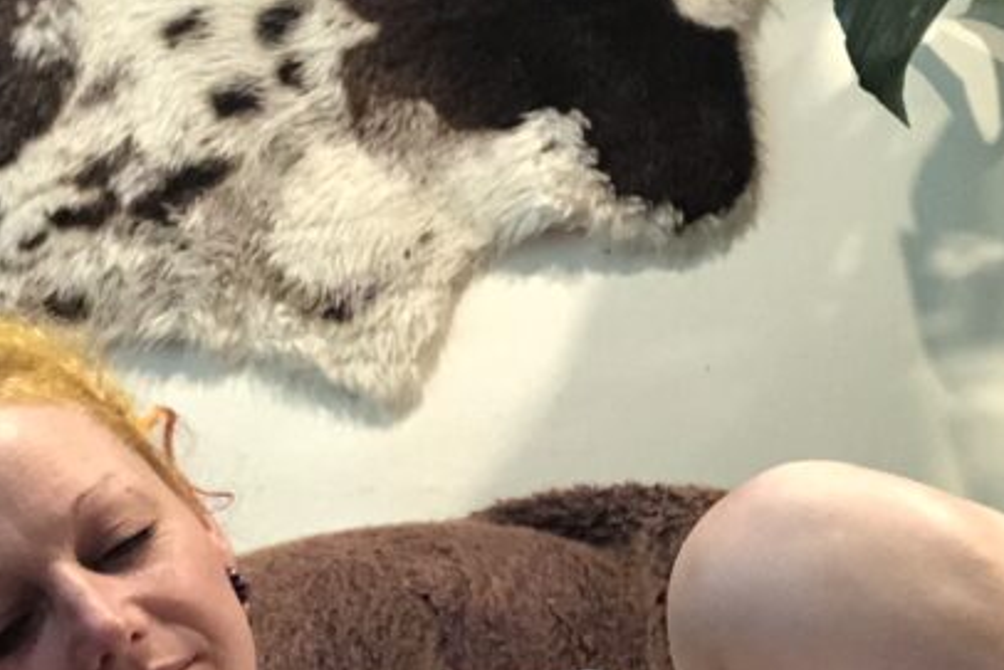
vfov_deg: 16.2
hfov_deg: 24.1
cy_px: 498
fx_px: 2343
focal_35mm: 84
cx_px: 393
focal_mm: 2.87
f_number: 2.2
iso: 320
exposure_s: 1/40
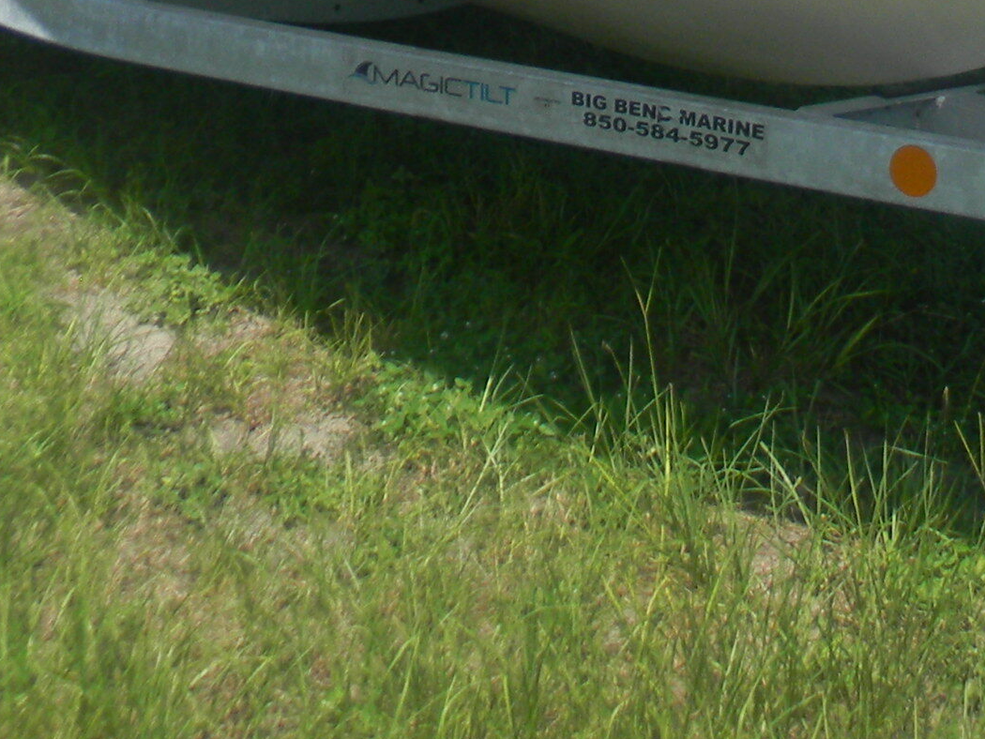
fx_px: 2476
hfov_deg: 22.3
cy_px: -307
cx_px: 754
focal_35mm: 87
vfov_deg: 15.8
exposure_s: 1/213
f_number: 7
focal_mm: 5
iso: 80
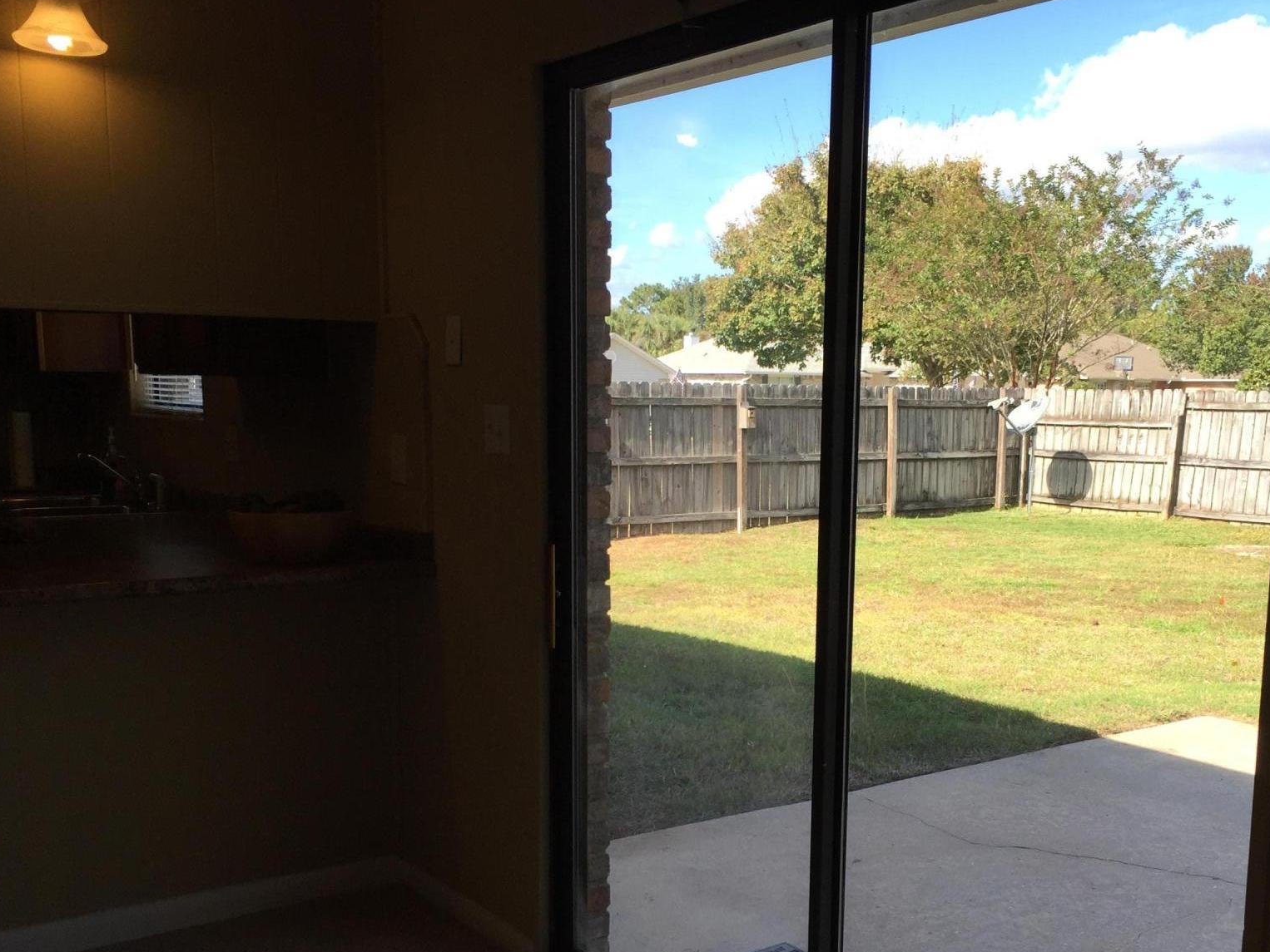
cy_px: 617
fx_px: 1394
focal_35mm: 38
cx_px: 755
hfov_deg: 48.7
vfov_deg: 37.4
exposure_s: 1/549
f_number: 2.2
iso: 32
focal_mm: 4.15
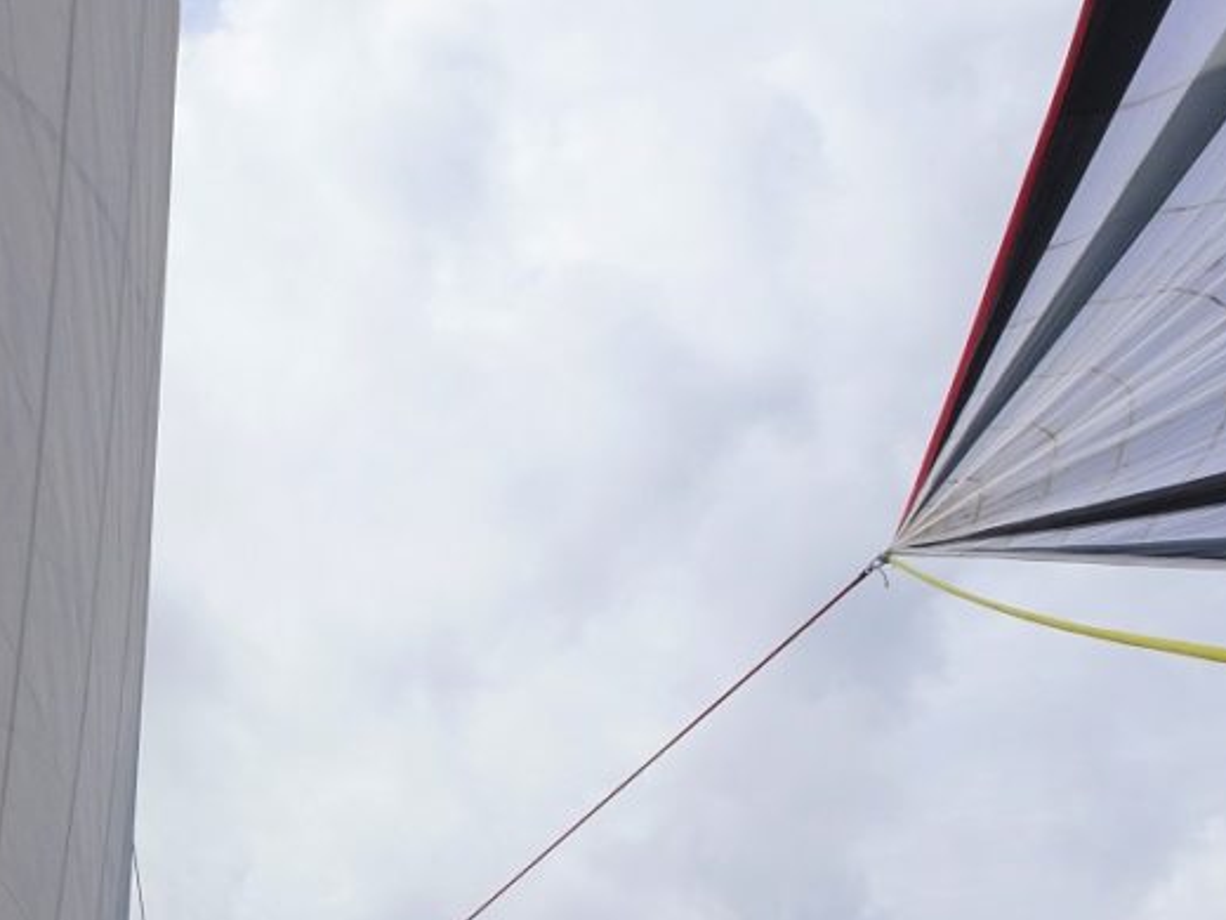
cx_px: 113
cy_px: 918
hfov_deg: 33.6
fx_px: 1913
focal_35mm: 54
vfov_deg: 25.7
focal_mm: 4.1
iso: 80
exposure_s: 1/1600
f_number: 3.5
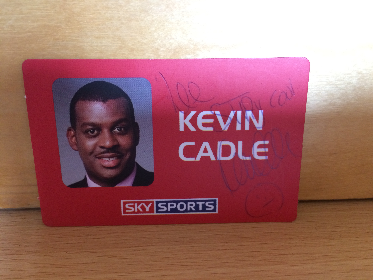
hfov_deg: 61.7
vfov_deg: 48.2
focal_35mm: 29
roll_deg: +1.0
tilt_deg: -22.3
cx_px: 186
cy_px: 140
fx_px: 312
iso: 320
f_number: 2.2
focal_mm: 4.15
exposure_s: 1/17
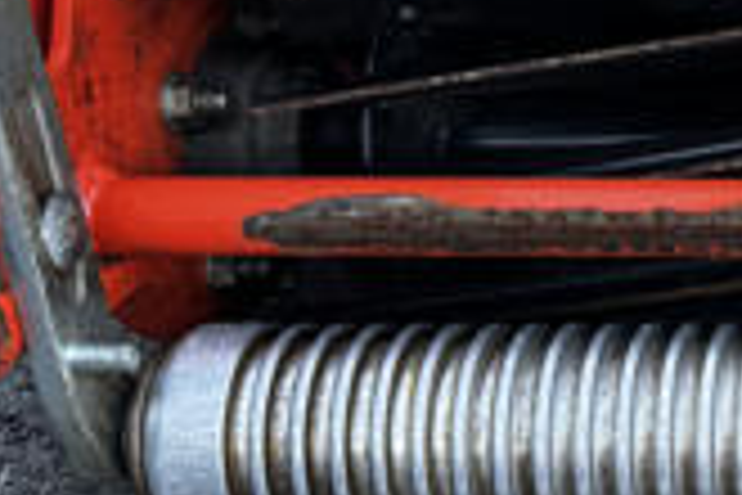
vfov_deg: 14.1
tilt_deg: -28.8
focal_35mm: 97
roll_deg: -0.1
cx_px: 1250
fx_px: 1999
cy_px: 252
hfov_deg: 17.8
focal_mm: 6.76
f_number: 1.78
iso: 100
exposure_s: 1/121
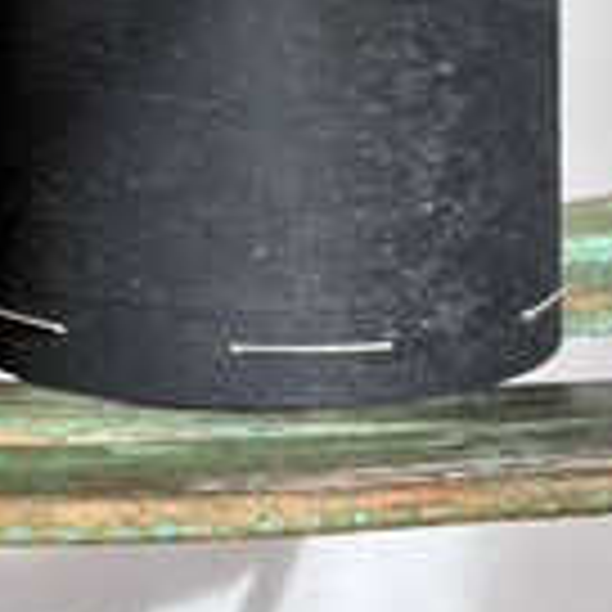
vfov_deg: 19.7
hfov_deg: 23.0
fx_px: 1500
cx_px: 266
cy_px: -338
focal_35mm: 75
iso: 100
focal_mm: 6.86
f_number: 1.78
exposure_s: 1/172
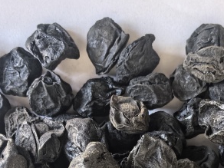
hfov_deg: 26.2
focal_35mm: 74
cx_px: 153
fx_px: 479
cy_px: 229
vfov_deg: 18.3
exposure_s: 1/100
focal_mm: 5.75
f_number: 2
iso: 160
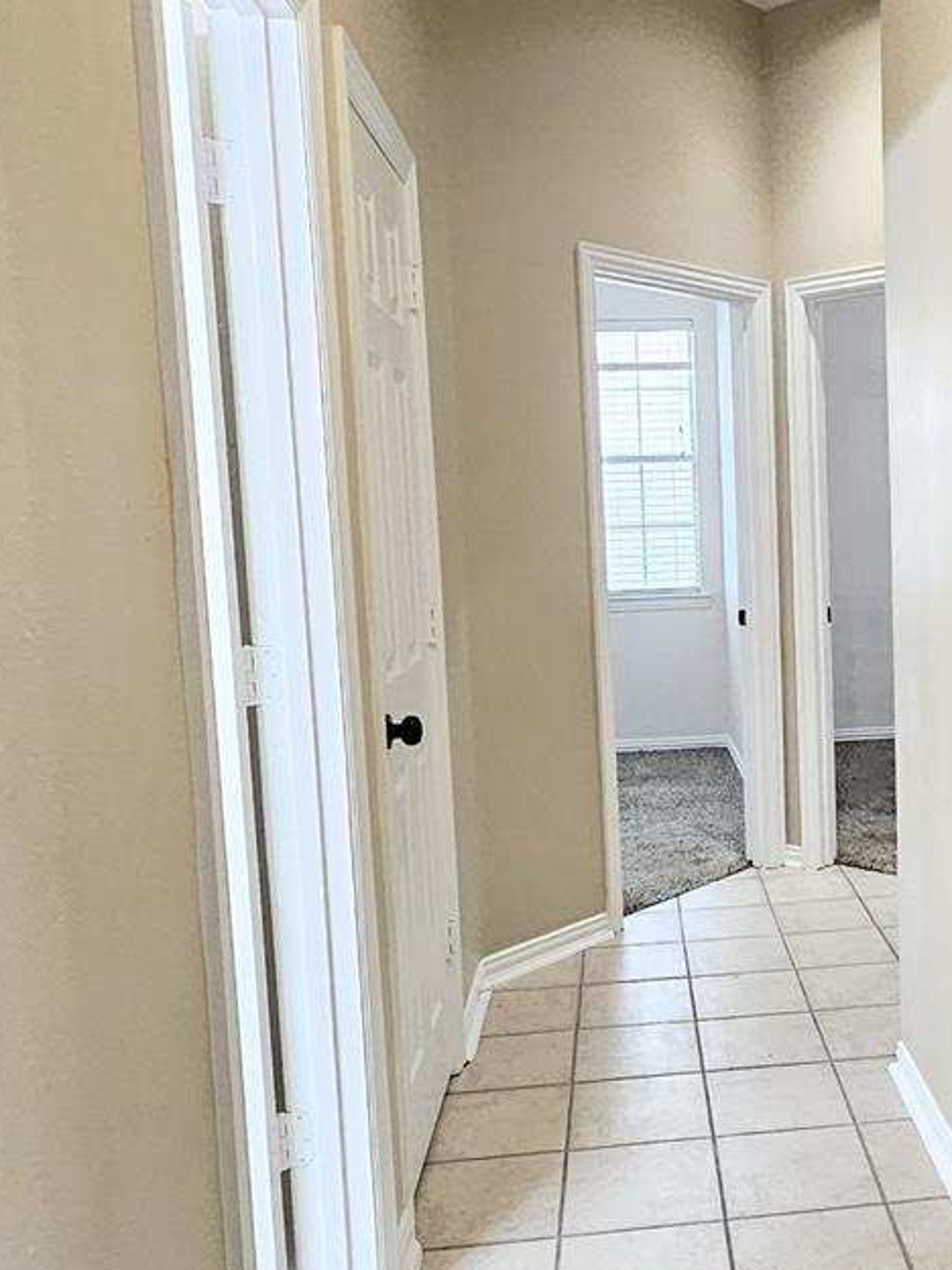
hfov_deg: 42.1
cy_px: 647
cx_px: 771
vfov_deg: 56.8
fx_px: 1173
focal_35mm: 32
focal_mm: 1.74
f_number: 2.2
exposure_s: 1/60
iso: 400
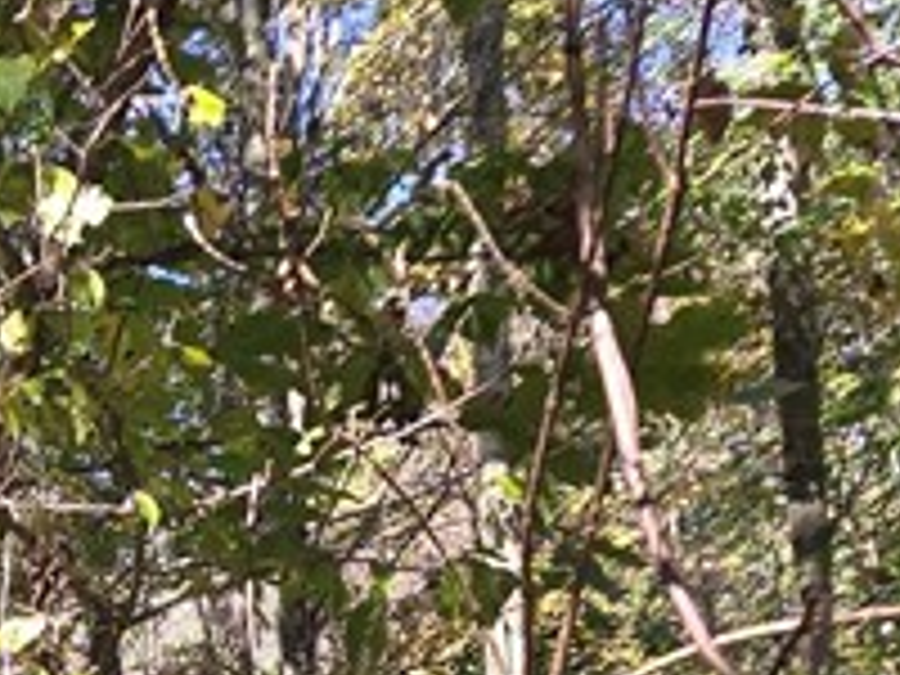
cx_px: -873
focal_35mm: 118
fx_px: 3068
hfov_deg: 14.1
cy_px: 1548
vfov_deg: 10.9
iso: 20
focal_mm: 6.3
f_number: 1.7
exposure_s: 1/120
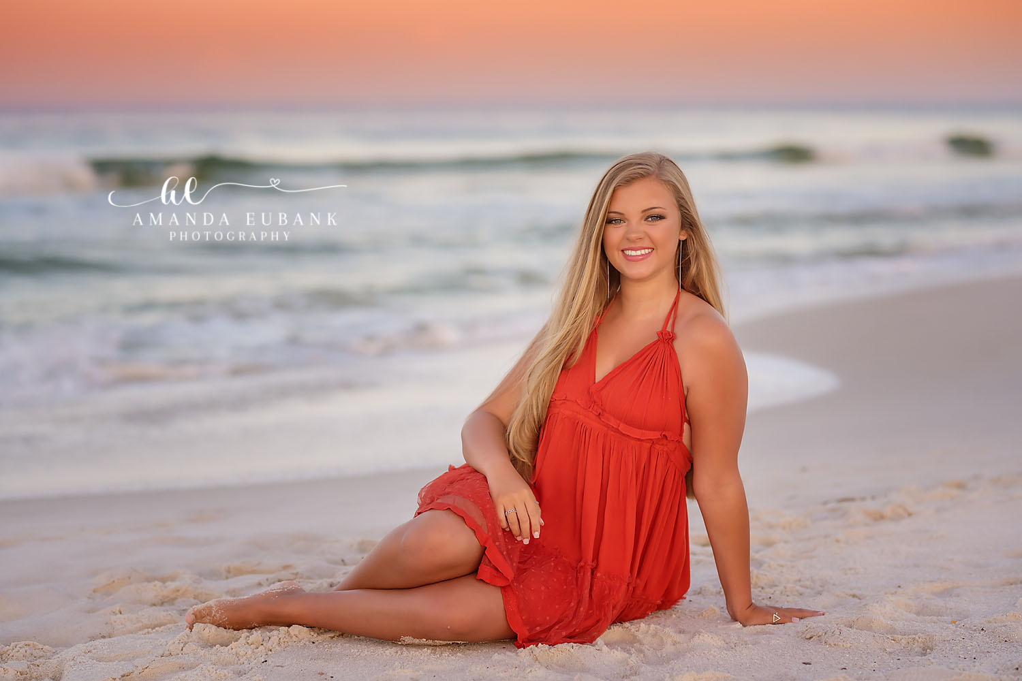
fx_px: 2413
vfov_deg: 16.1
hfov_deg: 23.9
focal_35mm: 85
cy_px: 340
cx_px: 511
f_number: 2.5
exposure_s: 1/2000
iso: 500
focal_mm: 85
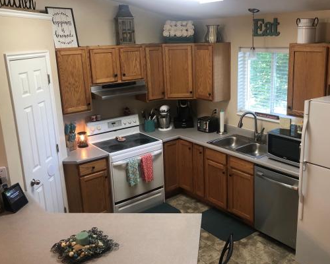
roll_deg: +1.6
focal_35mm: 35
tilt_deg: -14.6
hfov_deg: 51.2
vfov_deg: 42.2
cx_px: 197
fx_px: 342
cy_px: 124
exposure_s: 1/24
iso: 40
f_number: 1.8
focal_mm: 4
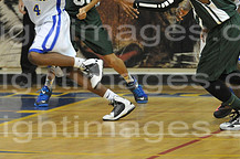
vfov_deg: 2.6
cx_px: 54
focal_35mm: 535
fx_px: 3561
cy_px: 9
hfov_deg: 3.9
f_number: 3.2
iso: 5000
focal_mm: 200
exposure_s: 1/400
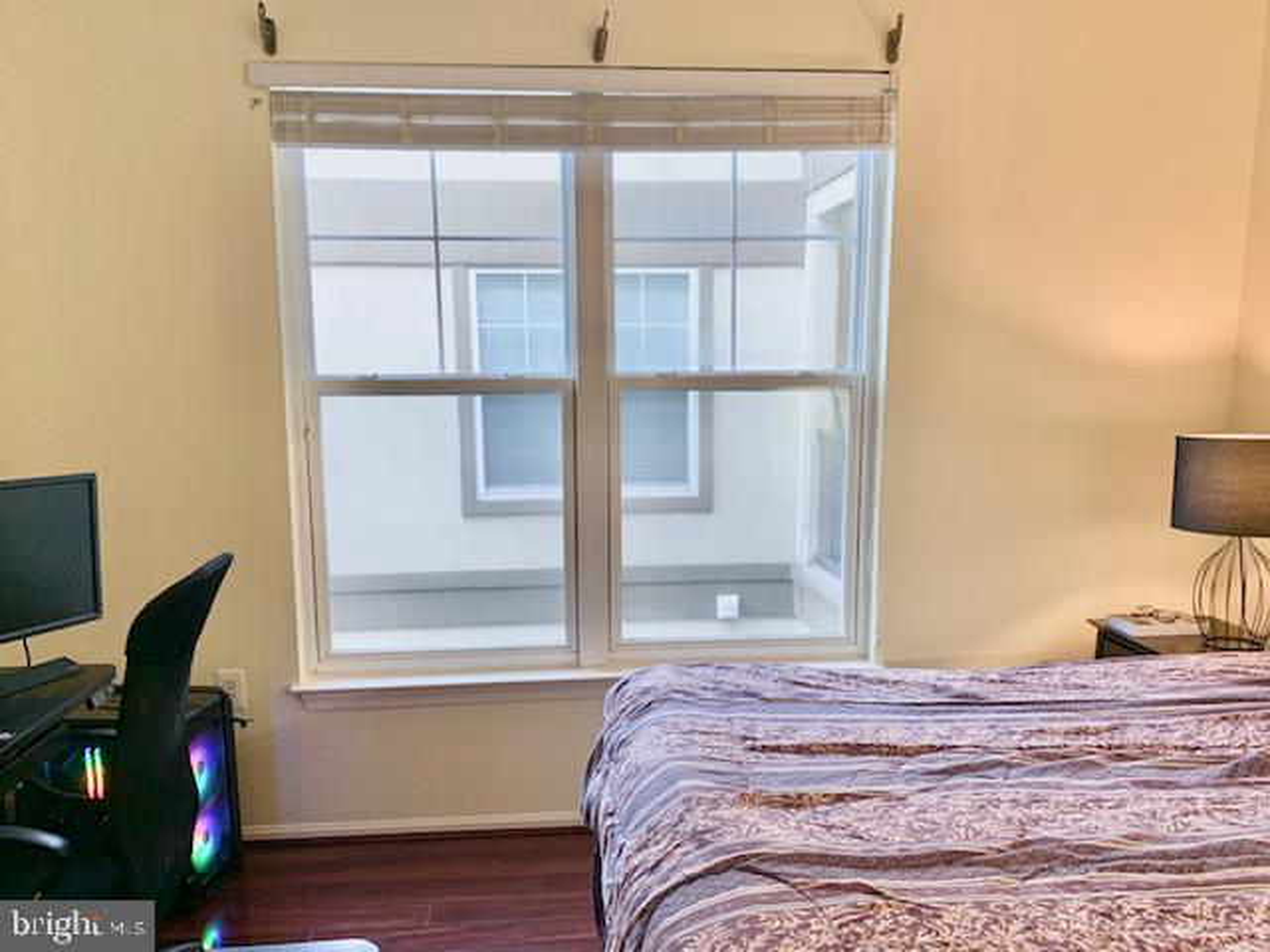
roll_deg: +0.5
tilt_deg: -4.9
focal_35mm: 26
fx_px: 954
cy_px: 476
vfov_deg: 53.1
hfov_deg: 67.3
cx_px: 635
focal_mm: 4.25
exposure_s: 1/60
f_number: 1.8
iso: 100
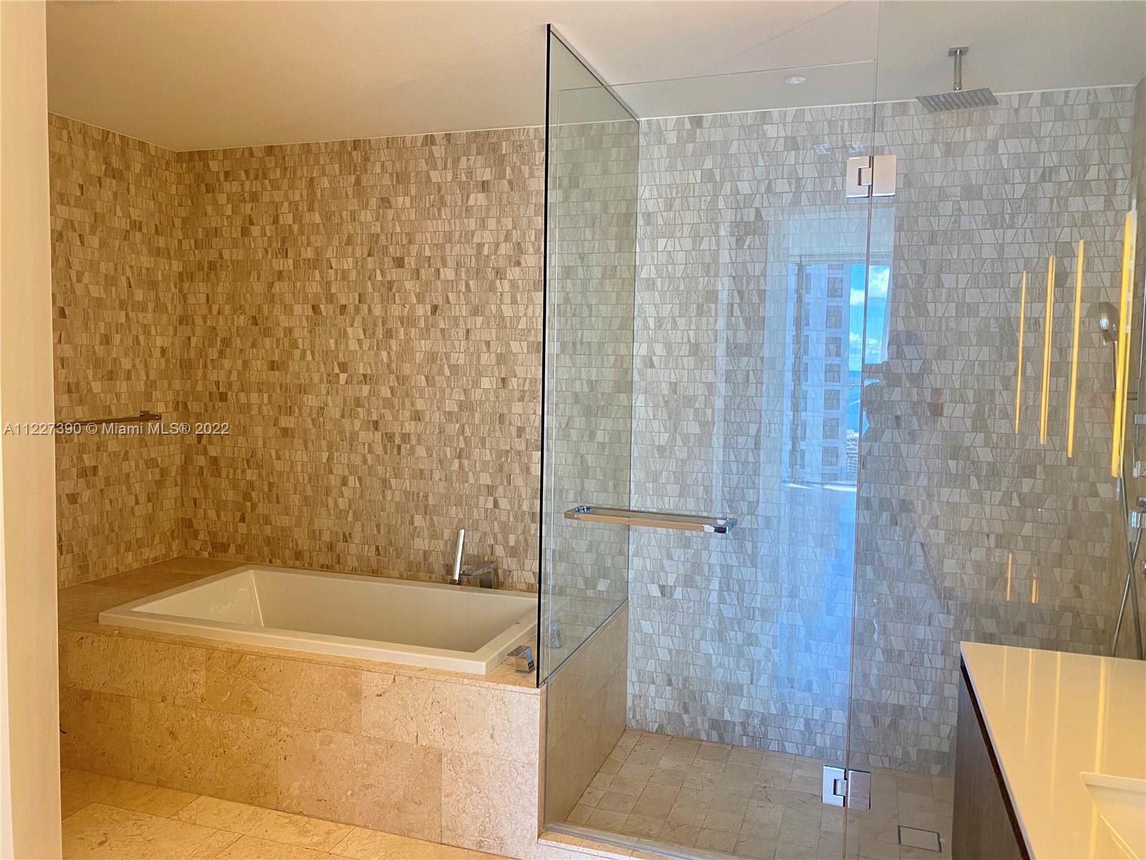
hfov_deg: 67.3
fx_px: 861
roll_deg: -1.5
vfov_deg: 53.1
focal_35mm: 26
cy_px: 430
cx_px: 573
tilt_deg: -3.4
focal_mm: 4.25
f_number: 1.8
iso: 100
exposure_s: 1/60
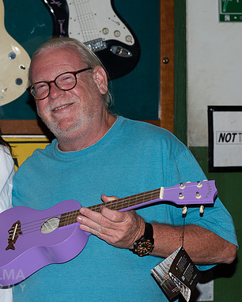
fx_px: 1082
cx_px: 79
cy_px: 150
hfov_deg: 12.7
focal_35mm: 121
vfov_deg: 15.9
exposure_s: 1/200
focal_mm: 85
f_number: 7.1
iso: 800
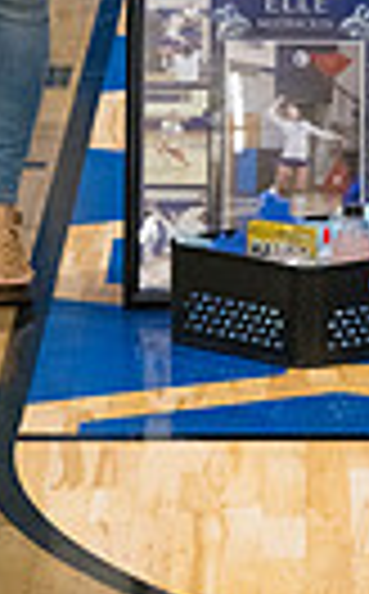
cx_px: 230
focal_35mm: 355
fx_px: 5737
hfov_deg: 3.7
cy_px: -315
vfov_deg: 5.9
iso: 5000
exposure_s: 1/500
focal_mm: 102
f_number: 5.6
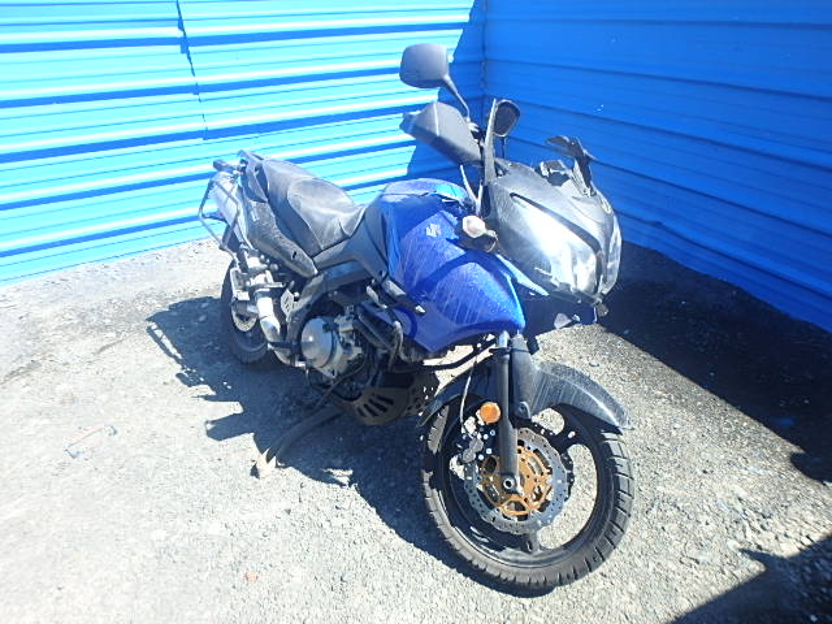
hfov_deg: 79.0
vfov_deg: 63.4
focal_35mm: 21
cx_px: 416
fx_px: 505
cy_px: 312
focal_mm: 3.7
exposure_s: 1/320
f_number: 3.5
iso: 125
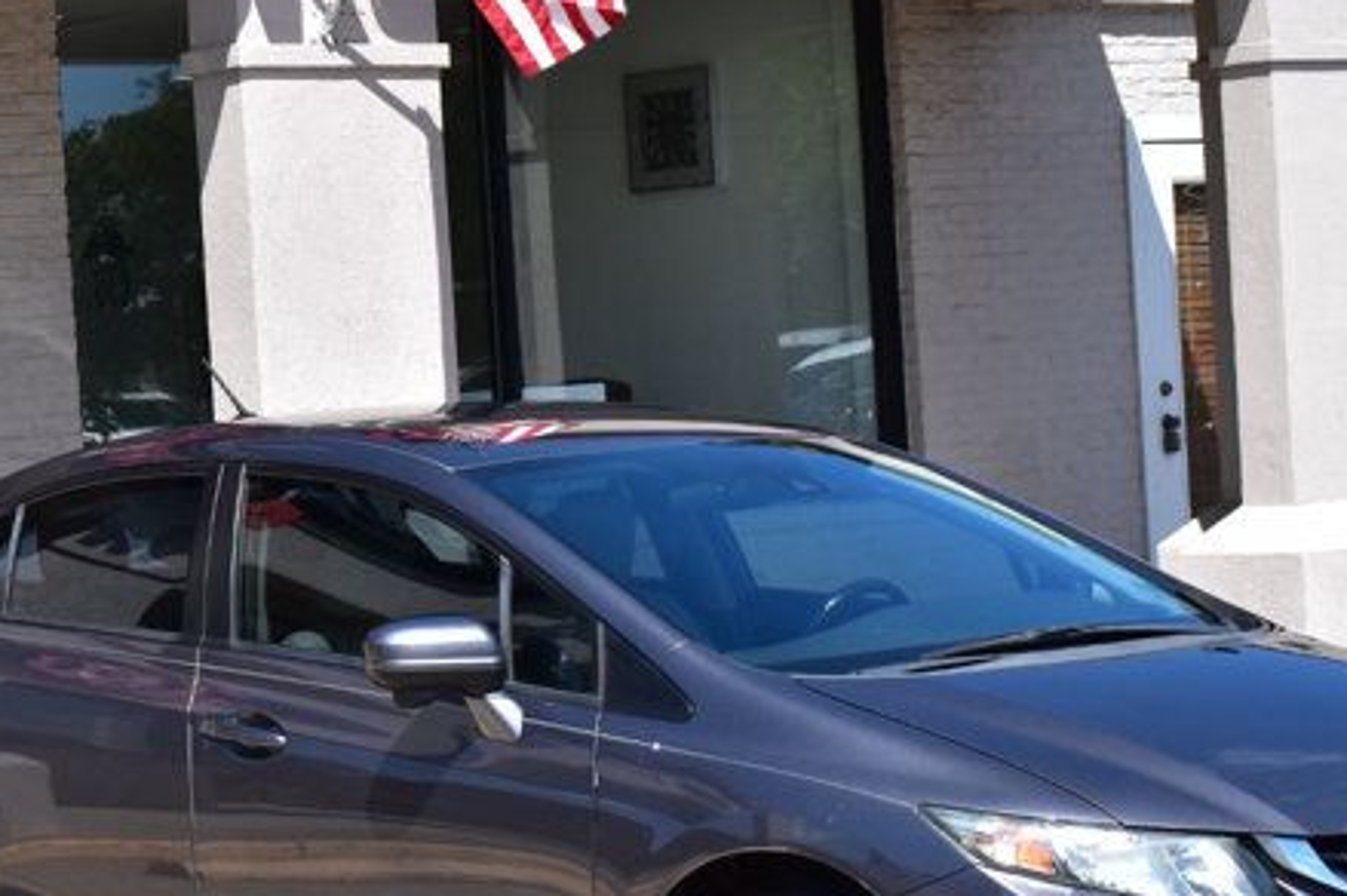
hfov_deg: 16.9
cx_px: 21
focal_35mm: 119
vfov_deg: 11.5
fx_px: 4449
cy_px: 519
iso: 400
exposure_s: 1/500
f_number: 11
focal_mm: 34
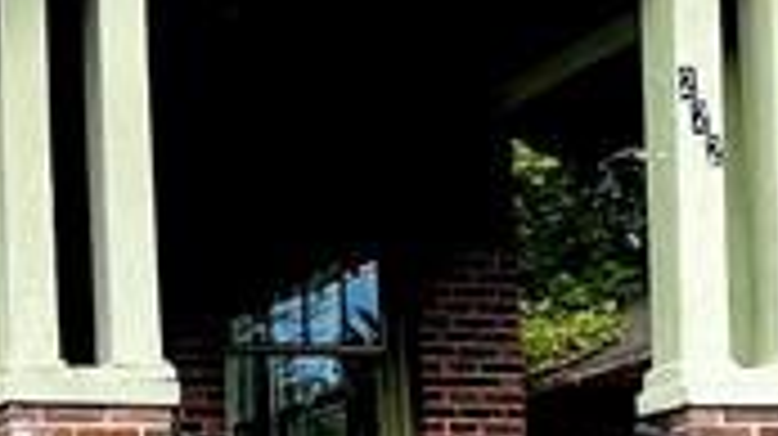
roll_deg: +0.1
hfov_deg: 20.2
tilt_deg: +5.7
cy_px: 530
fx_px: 1732
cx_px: -517
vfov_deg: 13.9
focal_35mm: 84
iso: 32
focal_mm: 1.57
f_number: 1.8
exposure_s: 1/681
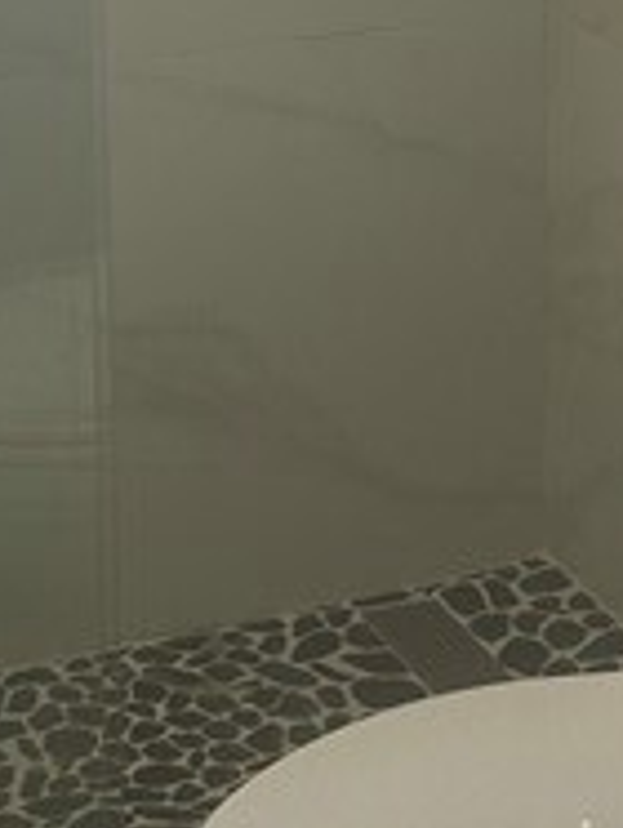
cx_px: 472
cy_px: -165
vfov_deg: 14.5
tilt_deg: -10.2
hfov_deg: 11.2
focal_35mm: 132
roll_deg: +0.5
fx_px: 3160
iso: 125
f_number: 1.78
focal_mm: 6.86
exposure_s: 1/121
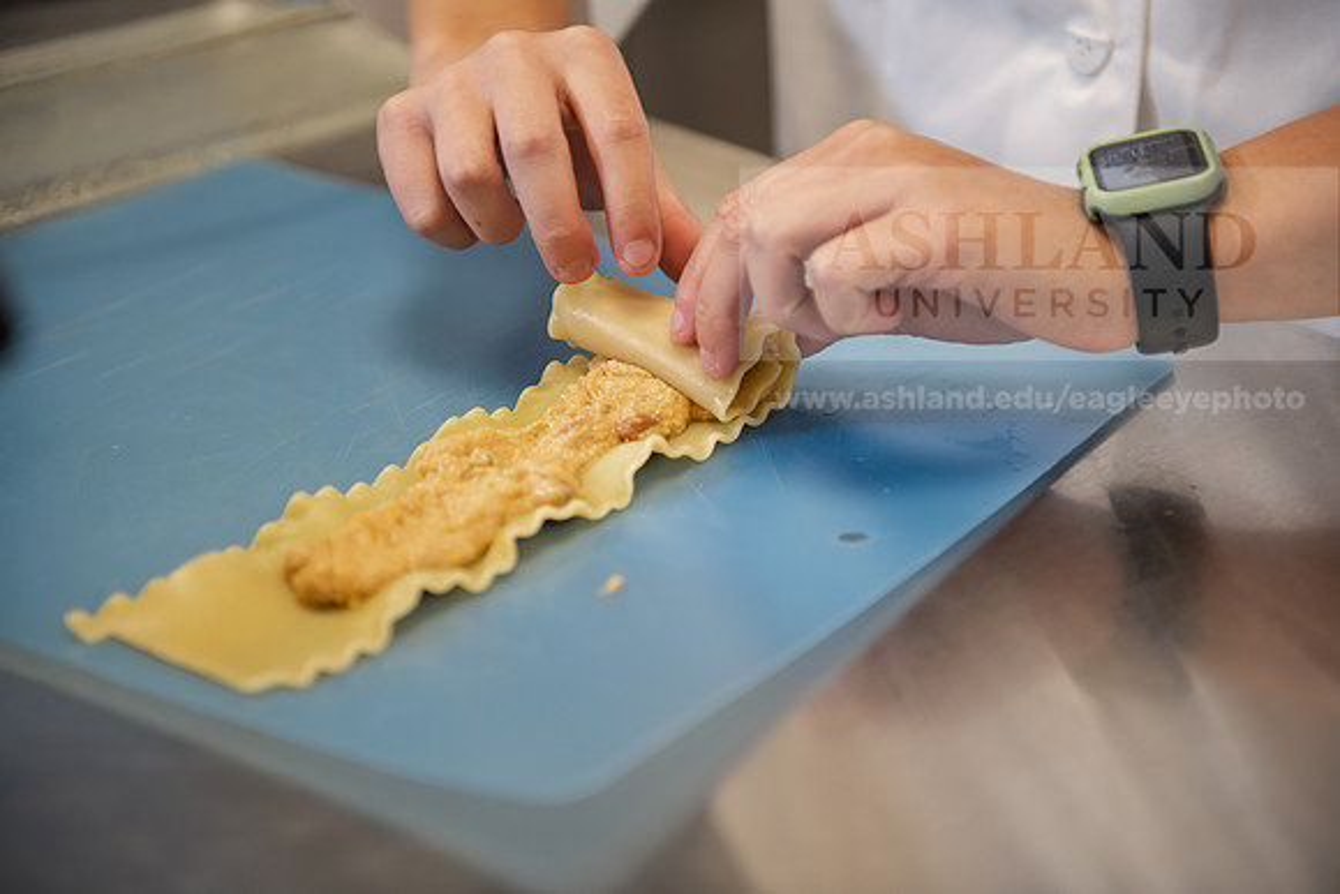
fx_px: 2457
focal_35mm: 66
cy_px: 447
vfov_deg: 20.6
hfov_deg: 30.5
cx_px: 670
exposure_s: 1/200
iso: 500
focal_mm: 66
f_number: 3.2
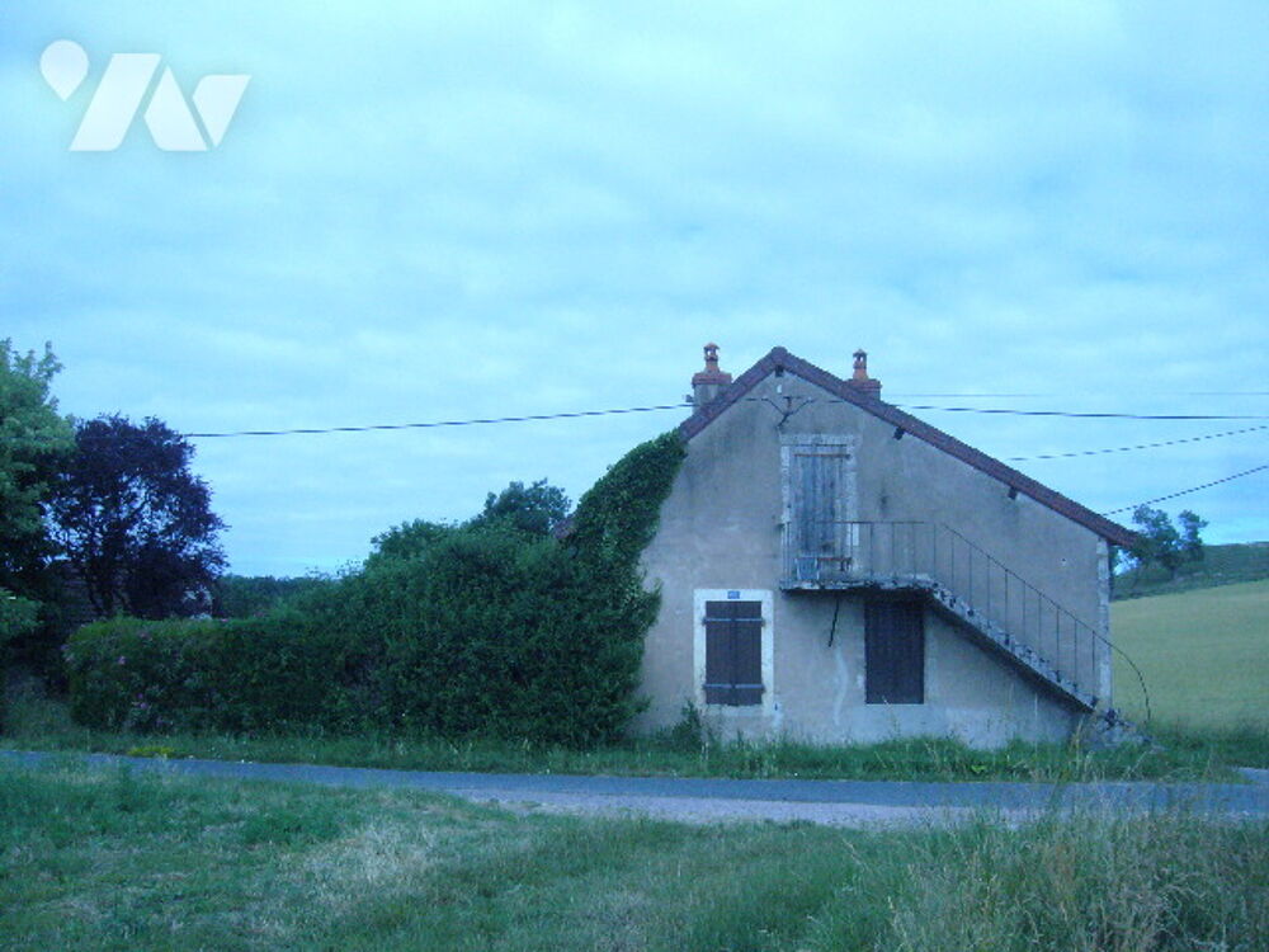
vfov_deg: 40.7
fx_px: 1283
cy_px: 476
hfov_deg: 52.6
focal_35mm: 35
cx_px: 634
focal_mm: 5.8
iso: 400
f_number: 5.6
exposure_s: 1/2000
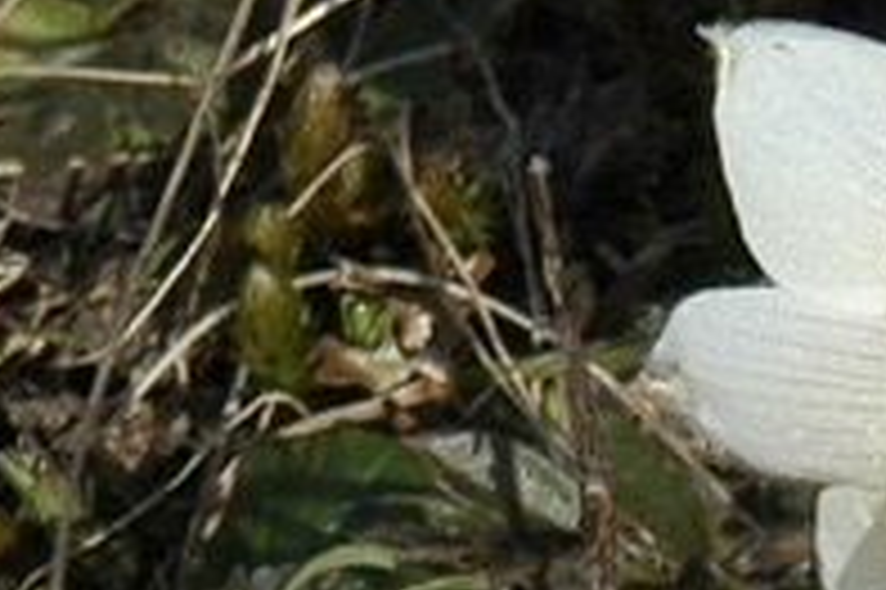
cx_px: 886
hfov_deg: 1.2
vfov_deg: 0.8
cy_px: 426
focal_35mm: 1709
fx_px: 42024
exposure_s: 1/750
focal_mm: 160
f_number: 7.1
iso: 200
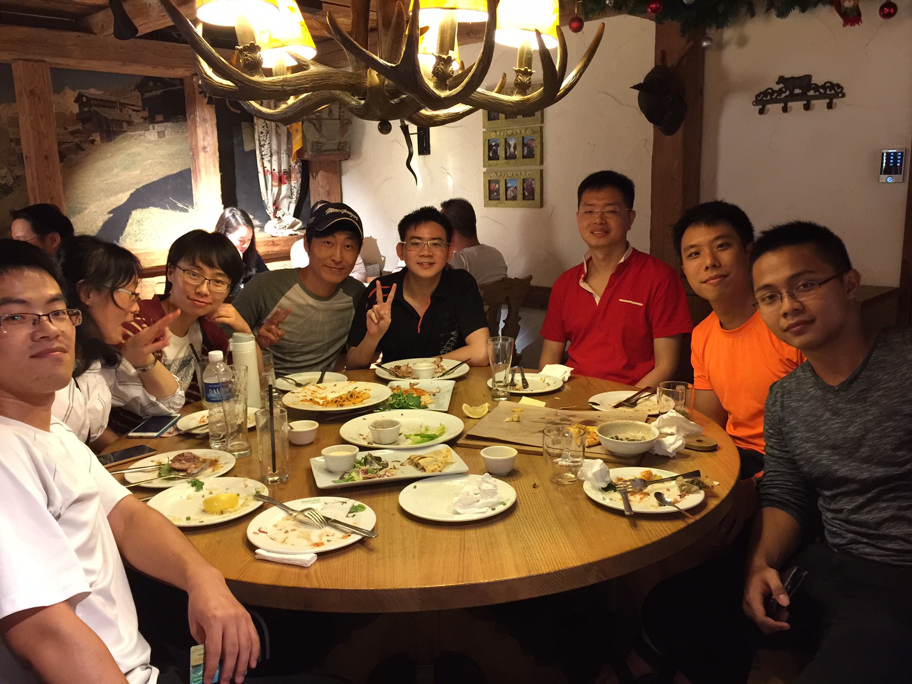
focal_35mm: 29
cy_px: 342
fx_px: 764
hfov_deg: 61.7
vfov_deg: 48.2
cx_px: 456
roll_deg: +0.2
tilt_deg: -11.4
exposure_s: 1/17
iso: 125
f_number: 2.2
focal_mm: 4.15
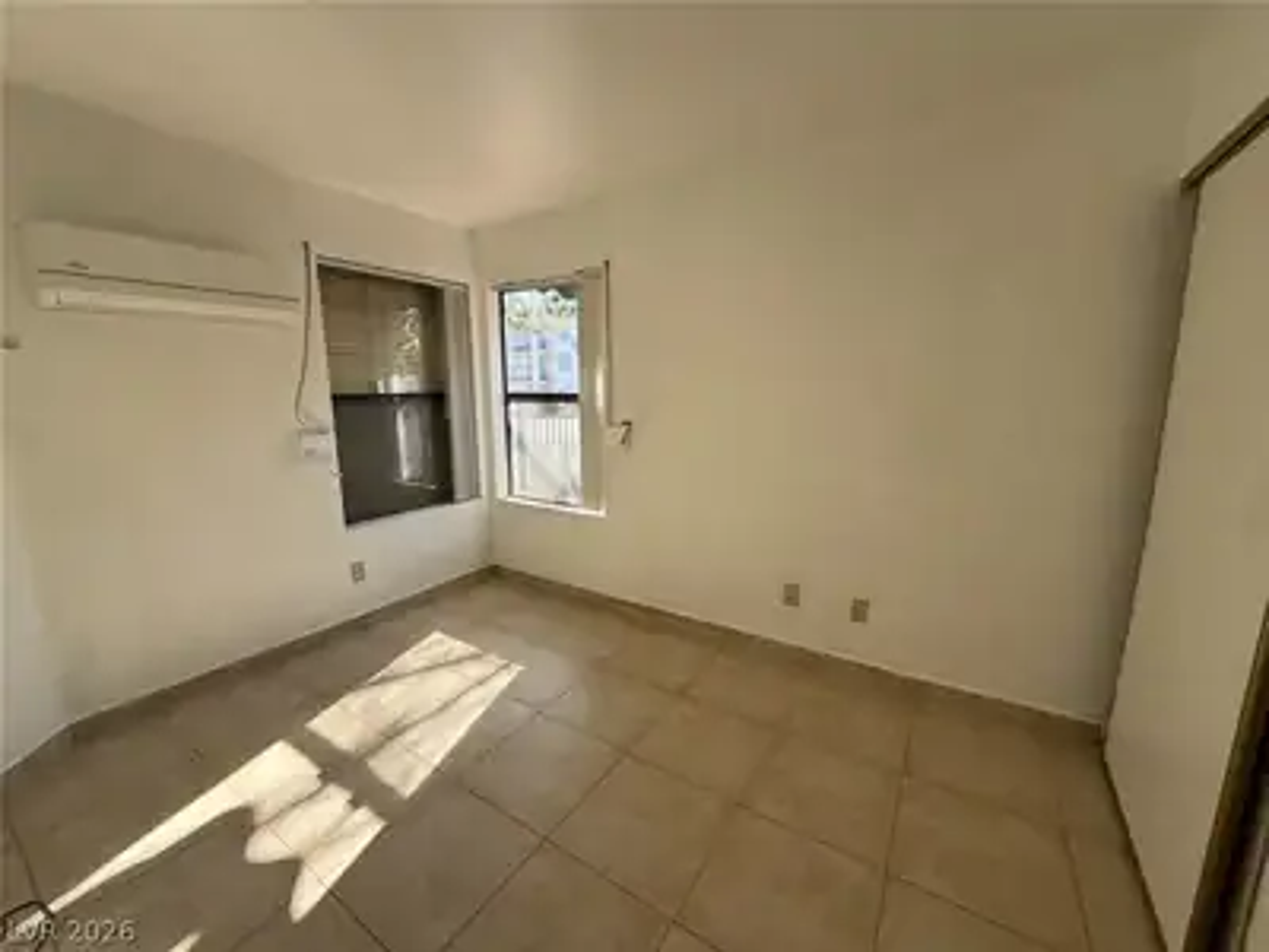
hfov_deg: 102.1
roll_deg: +0.1
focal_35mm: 14
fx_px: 513
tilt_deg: -10.0
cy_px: 476
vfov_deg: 85.7
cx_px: 634
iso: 50
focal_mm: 2.22
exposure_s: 1/160
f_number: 2.2
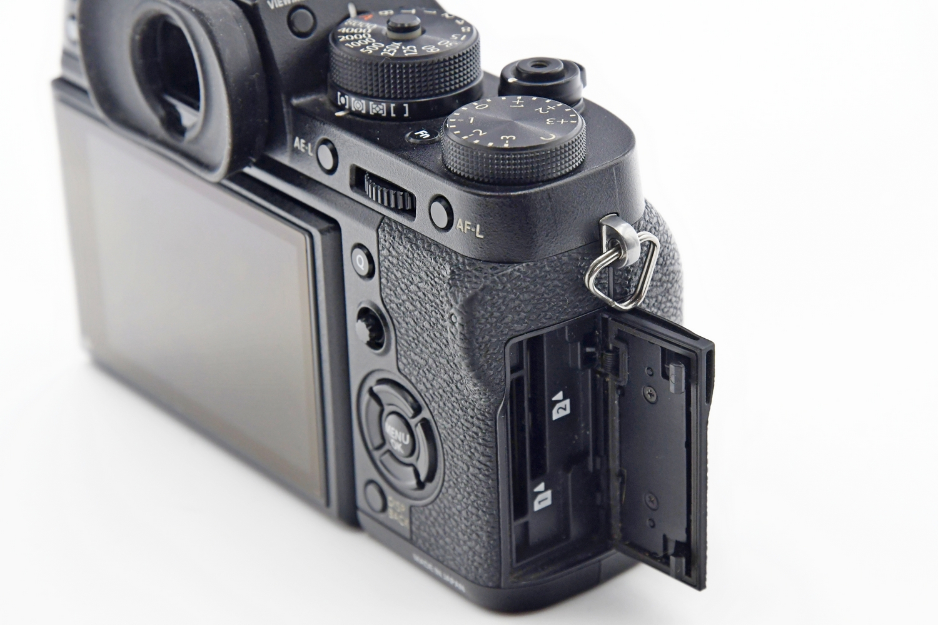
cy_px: 312
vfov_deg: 11.4
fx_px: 3126
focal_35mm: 120
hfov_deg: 17.1
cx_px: 469
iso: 1250
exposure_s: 1/160
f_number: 8
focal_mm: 80
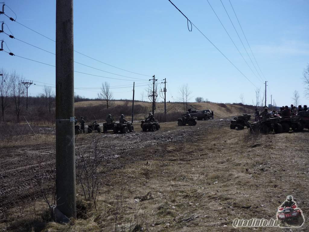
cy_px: 116
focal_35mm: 33
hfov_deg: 55.4
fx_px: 295
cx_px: 154
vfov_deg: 42.9
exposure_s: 1/320
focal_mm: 5.5
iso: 100
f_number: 8
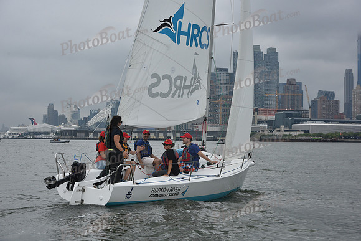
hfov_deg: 28.8
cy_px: 120
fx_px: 702
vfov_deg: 19.5
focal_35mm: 70
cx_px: 180
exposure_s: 1/800
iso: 400
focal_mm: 70
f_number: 9
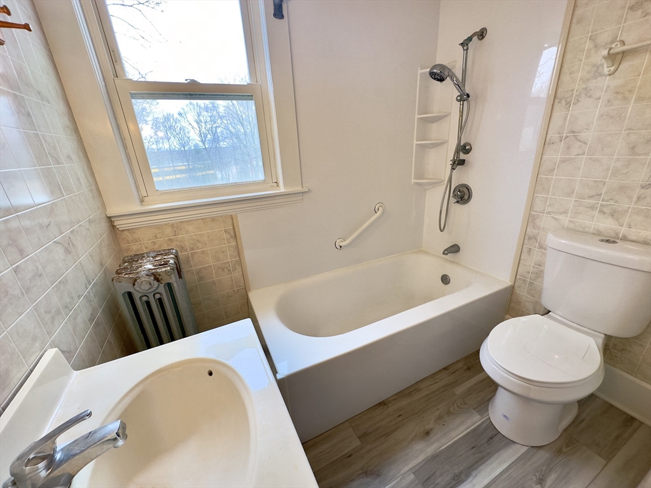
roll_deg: +3.8
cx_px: 326
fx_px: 263
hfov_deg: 102.1
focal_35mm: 14
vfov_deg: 85.7
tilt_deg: -21.7
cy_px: 244
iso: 100
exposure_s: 1/120
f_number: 2.2
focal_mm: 2.22
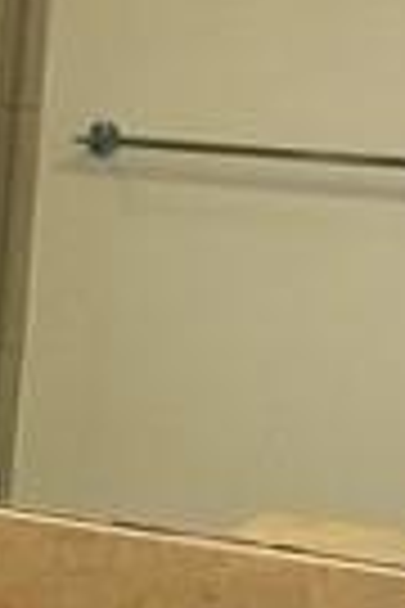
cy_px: 829
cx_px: -248
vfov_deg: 15.1
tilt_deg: -19.6
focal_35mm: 128
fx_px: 2160
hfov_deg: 10.3
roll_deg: -2.4
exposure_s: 1/60
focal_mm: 4.2
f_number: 1.6
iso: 160
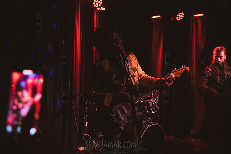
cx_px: 116
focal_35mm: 31
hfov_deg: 60.3
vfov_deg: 42.3
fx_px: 199
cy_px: 77
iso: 12800
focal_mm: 31
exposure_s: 1/320
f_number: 3.5
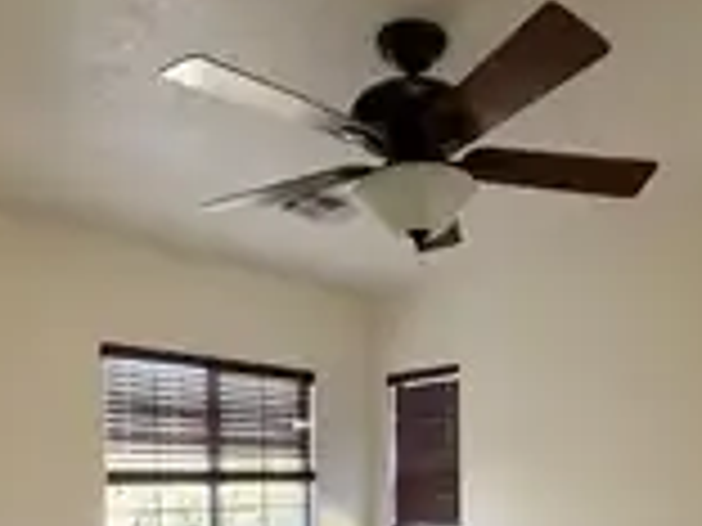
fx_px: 730
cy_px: 508
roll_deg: +0.9
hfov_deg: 50.9
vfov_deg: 36.3
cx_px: 436
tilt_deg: -2.3
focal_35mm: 36
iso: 320
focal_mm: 2.22
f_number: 2.2
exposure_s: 1/60
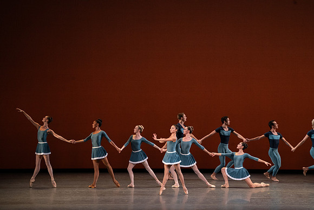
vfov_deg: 7.4
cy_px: 105
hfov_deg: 11.1
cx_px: 157
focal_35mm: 185
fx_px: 1614
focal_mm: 185
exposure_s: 1/400
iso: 5000
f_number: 9
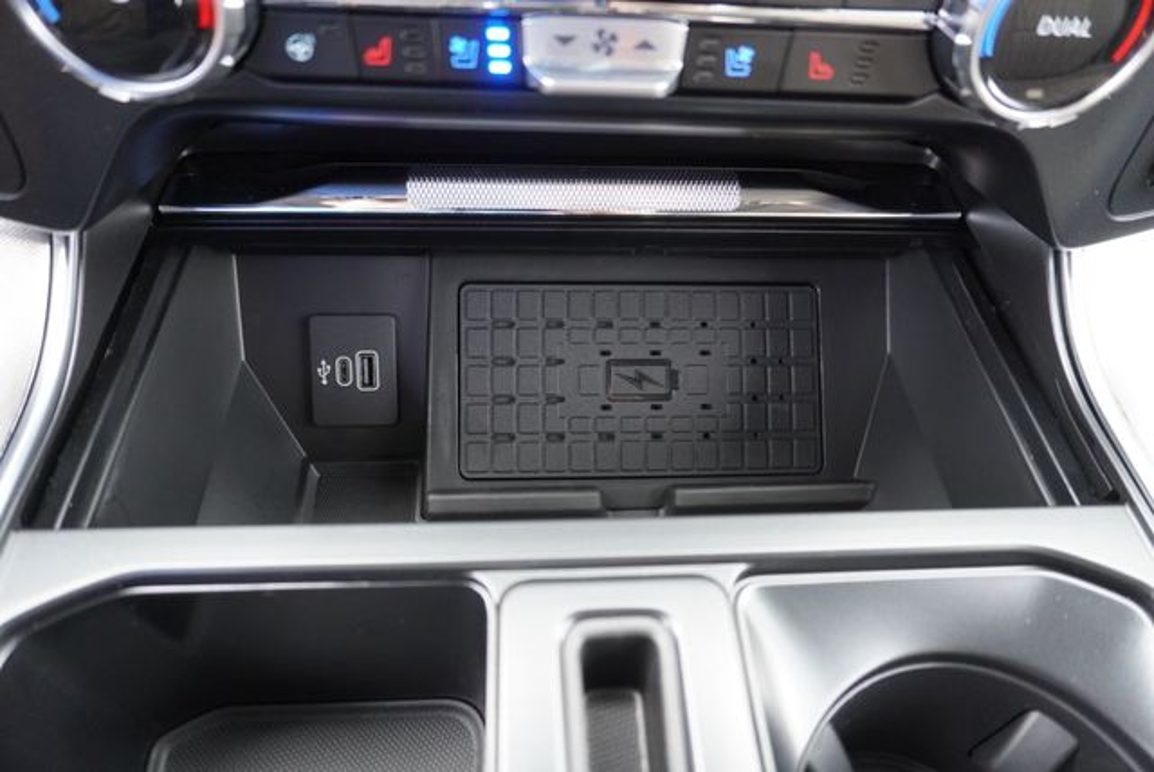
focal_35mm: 24
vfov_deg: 53.2
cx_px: 577
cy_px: 386
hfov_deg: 73.7
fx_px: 770
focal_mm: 16
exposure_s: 1/60
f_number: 3.5
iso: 2000
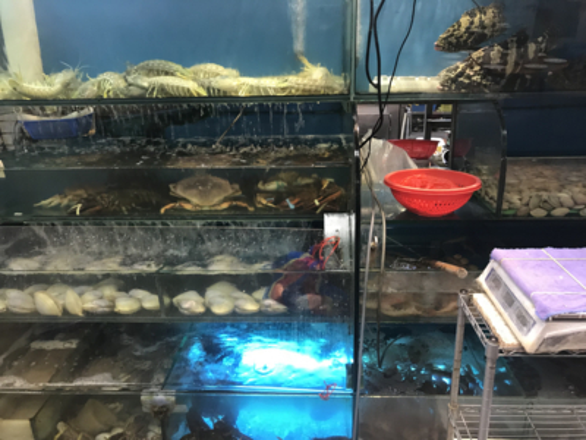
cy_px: 220
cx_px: 293
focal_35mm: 28
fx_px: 474
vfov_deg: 49.7
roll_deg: +1.0
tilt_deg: -18.1
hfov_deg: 63.4
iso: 64
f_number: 1.8
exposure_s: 1/17
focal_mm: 3.99
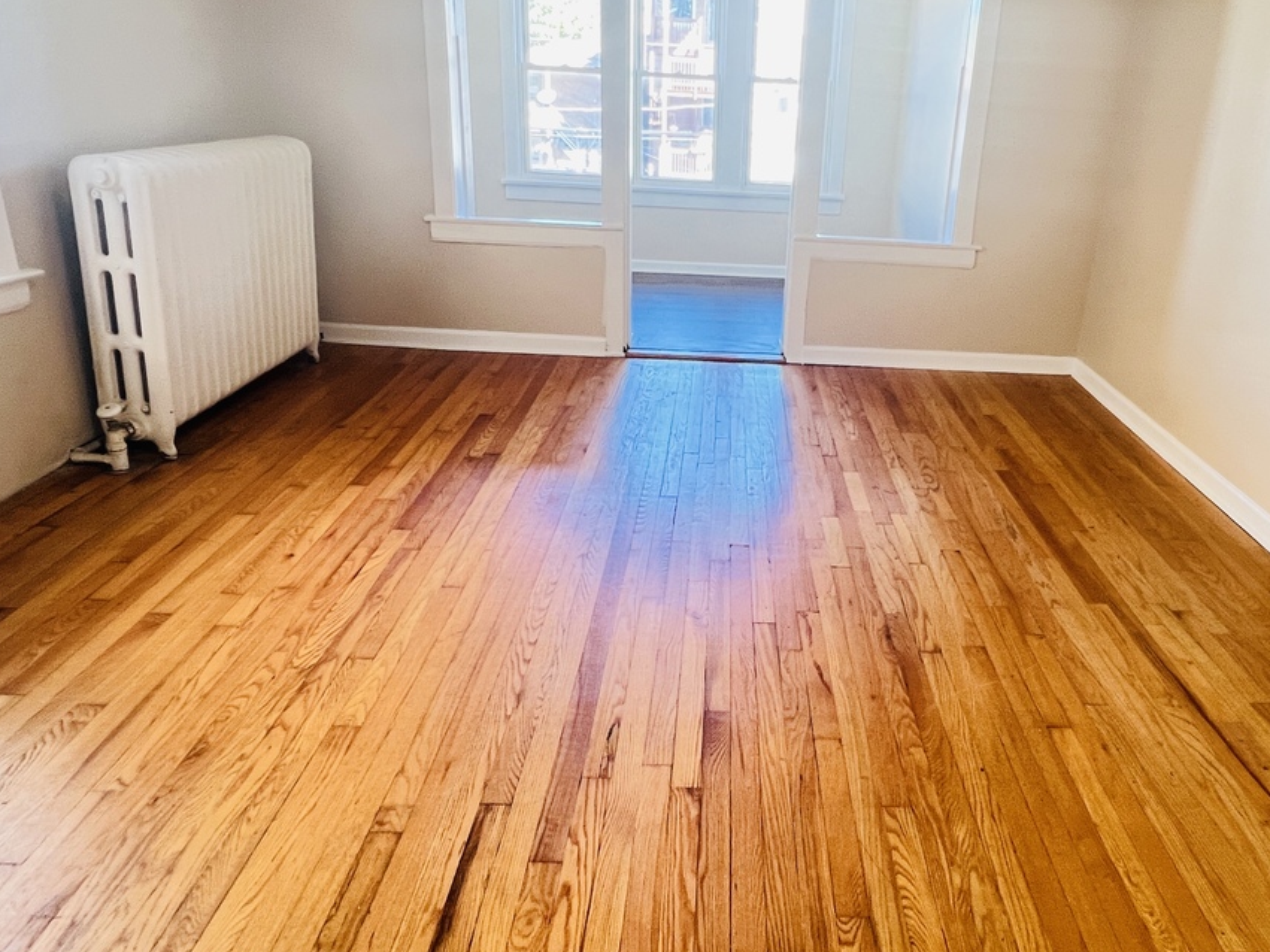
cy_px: 367
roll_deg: -2.8
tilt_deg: -17.6
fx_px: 807
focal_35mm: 22
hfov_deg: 75.4
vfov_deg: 60.4
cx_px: 775
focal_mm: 1.57
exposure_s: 1/60
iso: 200
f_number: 1.8
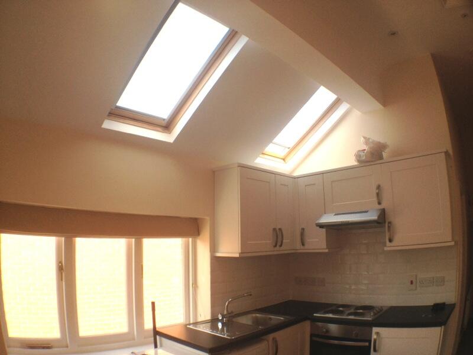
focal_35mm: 35
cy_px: 178
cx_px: 236
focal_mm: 4.28
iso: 64
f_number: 2.4
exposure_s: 1/139
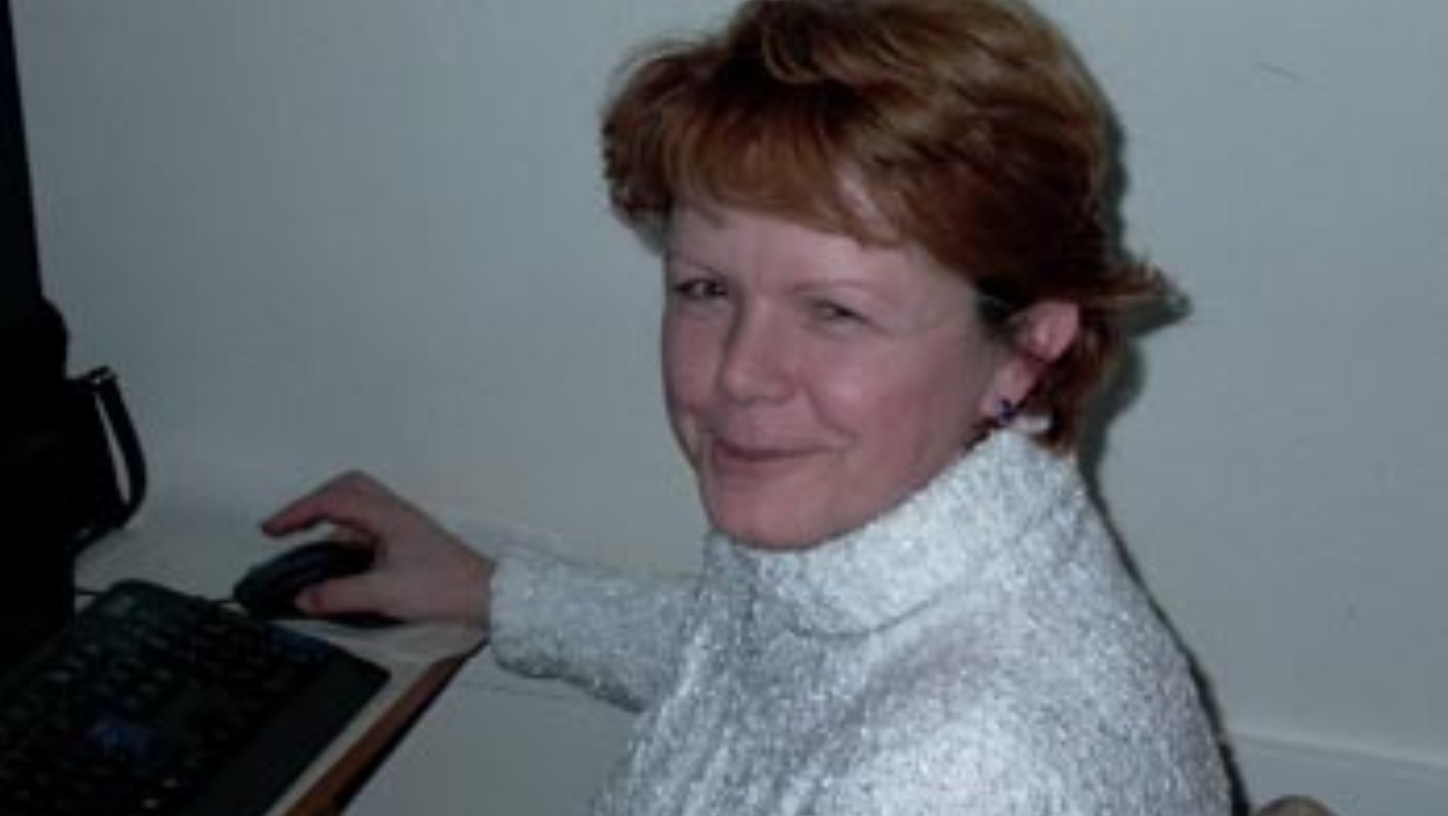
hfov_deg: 31.0
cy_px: 343
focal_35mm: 68
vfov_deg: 17.7
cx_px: 724
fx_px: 2612
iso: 100
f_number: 2.3
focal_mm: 13.28
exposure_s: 1/64.2
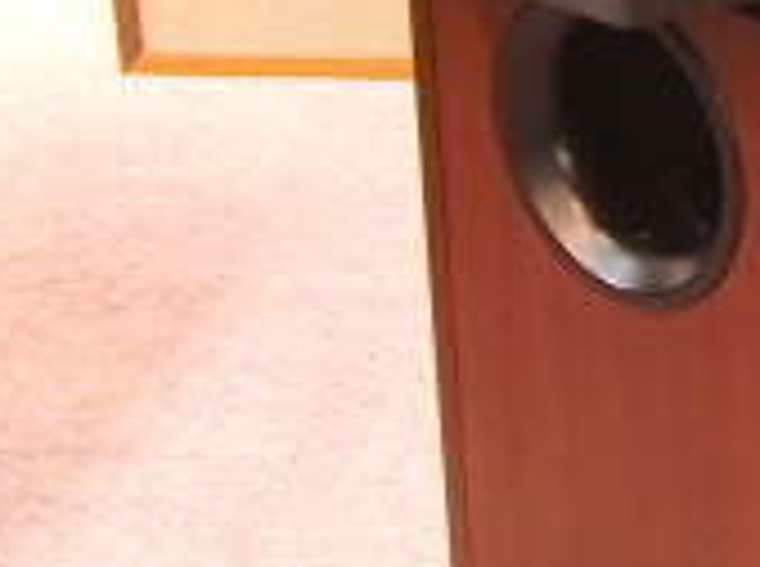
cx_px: 1340
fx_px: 3242
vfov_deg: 9.8
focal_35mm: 148
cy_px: -158
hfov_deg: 12.3
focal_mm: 6.9
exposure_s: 1/5
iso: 400
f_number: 3
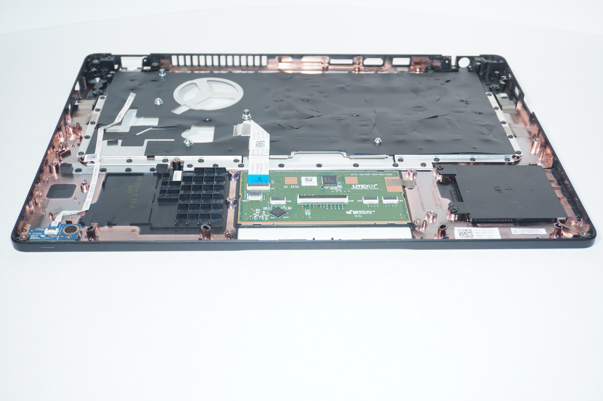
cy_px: 200
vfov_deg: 30.8
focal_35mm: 44
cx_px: 302
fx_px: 728
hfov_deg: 45.0
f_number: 5
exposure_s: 1/160
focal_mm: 29
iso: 640
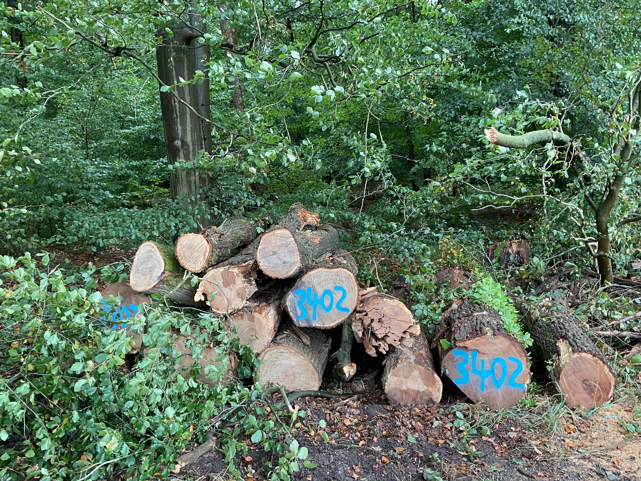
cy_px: 240
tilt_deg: -8.9
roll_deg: +1.6
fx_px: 537
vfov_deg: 48.2
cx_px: 320
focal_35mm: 29
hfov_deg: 61.7
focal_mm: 3
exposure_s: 1/120
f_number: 1.8
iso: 50
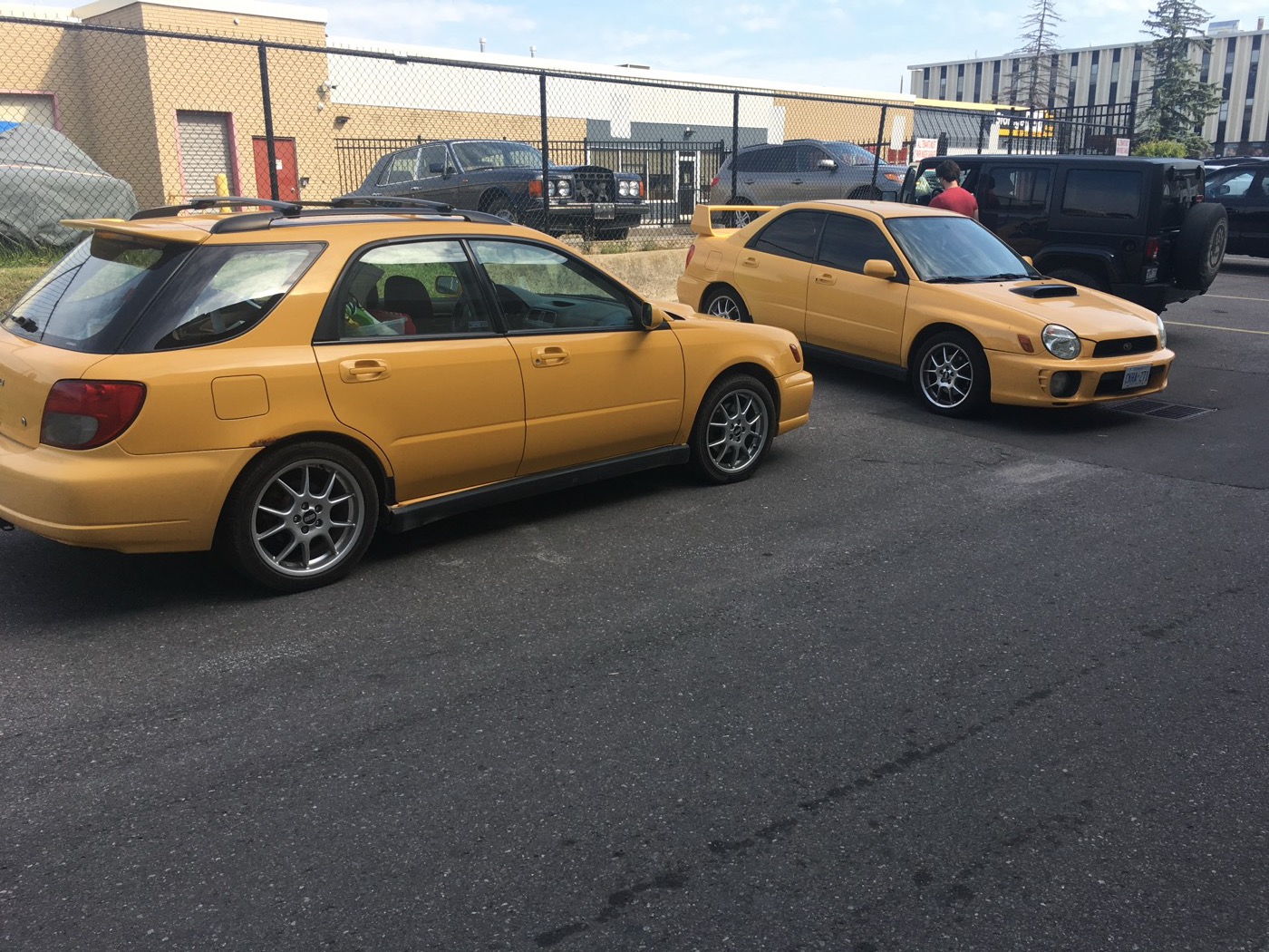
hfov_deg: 61.7
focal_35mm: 29
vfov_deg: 48.2
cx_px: 634
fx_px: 1063
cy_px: 476
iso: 25
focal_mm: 4.15
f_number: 2.2
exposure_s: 1/651
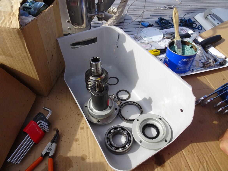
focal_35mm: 24
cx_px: 114
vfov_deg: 56.8
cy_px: 86
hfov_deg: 71.6
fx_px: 158
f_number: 3.5
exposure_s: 1/640
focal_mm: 4.1
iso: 80
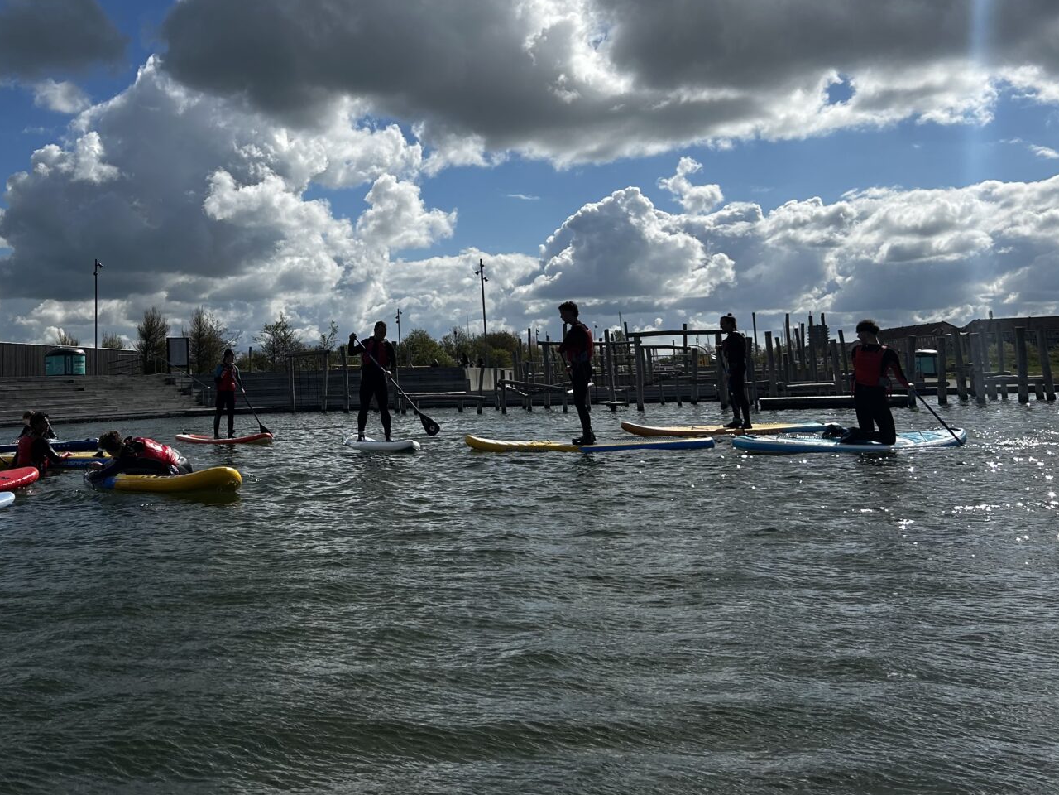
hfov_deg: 46.4
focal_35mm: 39
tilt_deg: +8.1
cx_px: 287
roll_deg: +2.9
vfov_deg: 36.3
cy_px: 245
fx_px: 1193
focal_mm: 5.7
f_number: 1.5
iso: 50
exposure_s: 1/11364
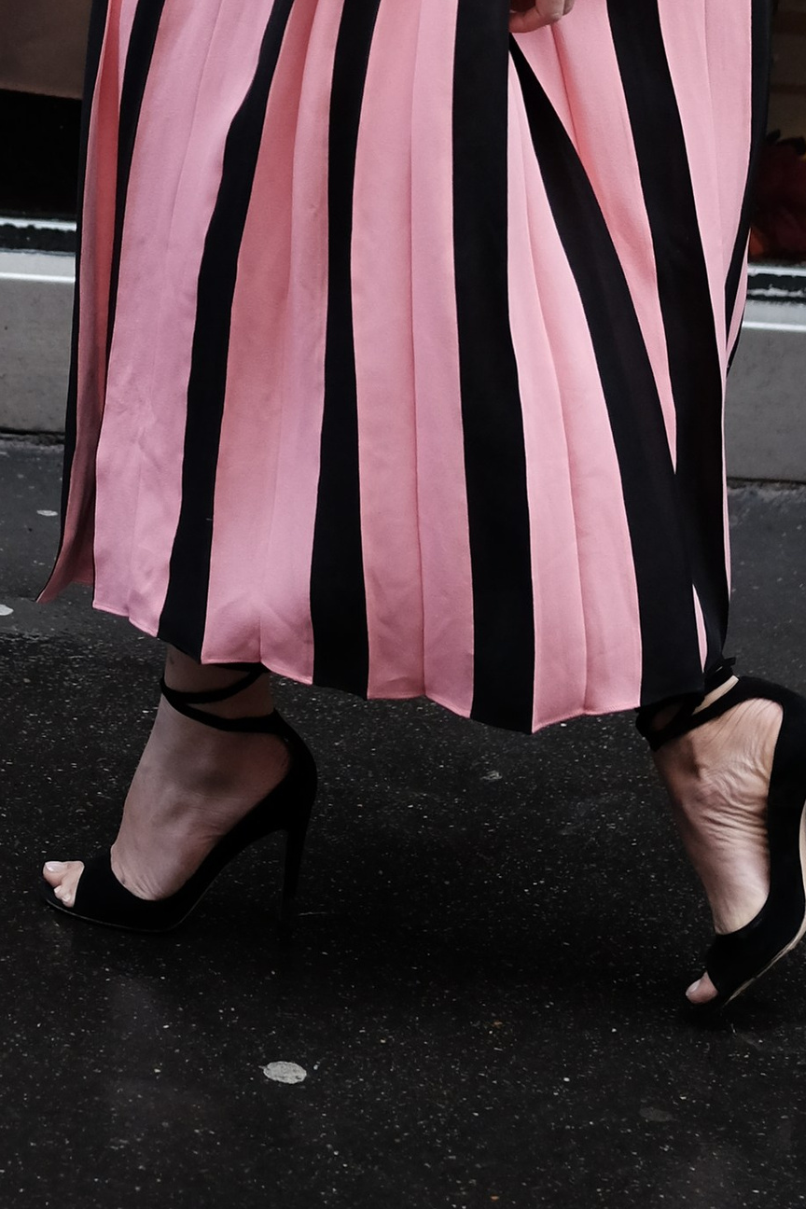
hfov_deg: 8.7
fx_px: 5272
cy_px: -72
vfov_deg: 12.9
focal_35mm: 157
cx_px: 223
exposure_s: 1/2000
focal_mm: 35
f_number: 2
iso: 800
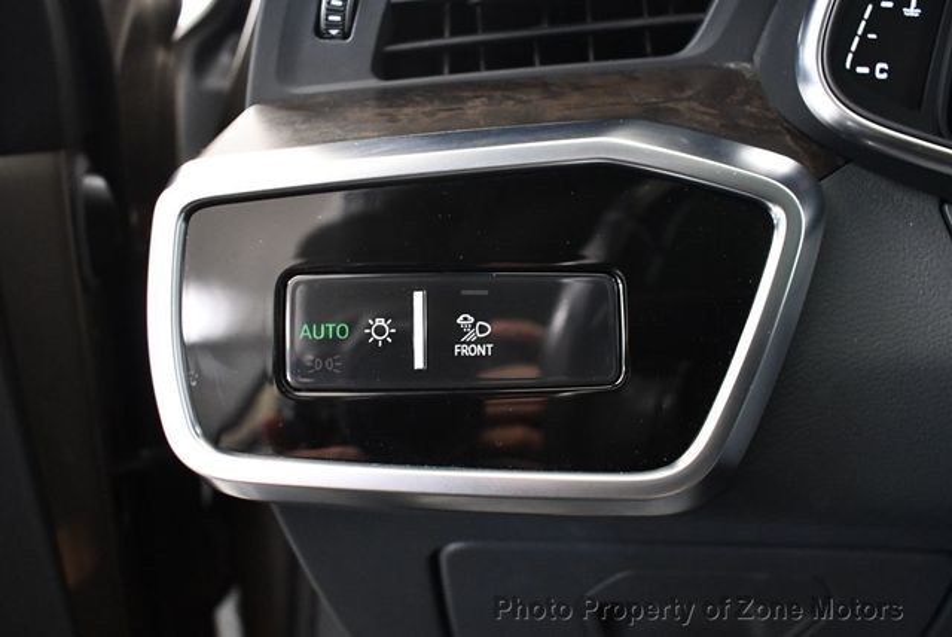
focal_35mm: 36
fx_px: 953
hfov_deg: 53.1
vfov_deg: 36.9
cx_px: 476
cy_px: 318
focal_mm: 18
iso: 3200
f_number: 3.5
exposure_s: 1/60
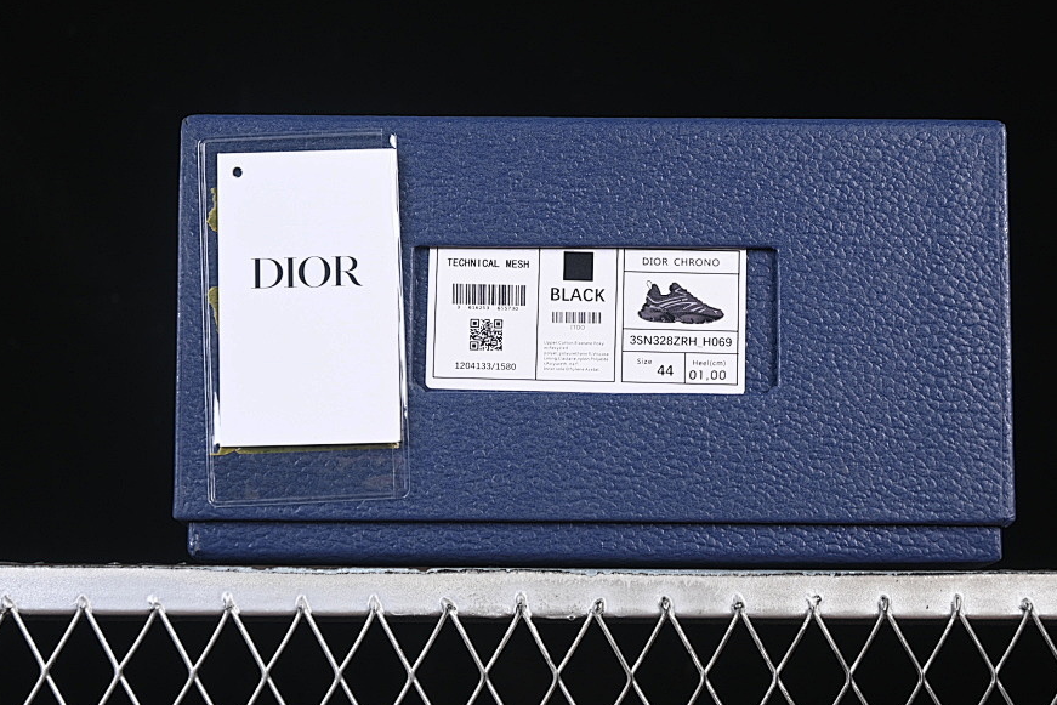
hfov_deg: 21.9
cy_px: 295
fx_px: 2731
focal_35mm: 93
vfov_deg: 14.7
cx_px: 589
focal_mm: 50
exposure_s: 1/50
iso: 160
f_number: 6.3
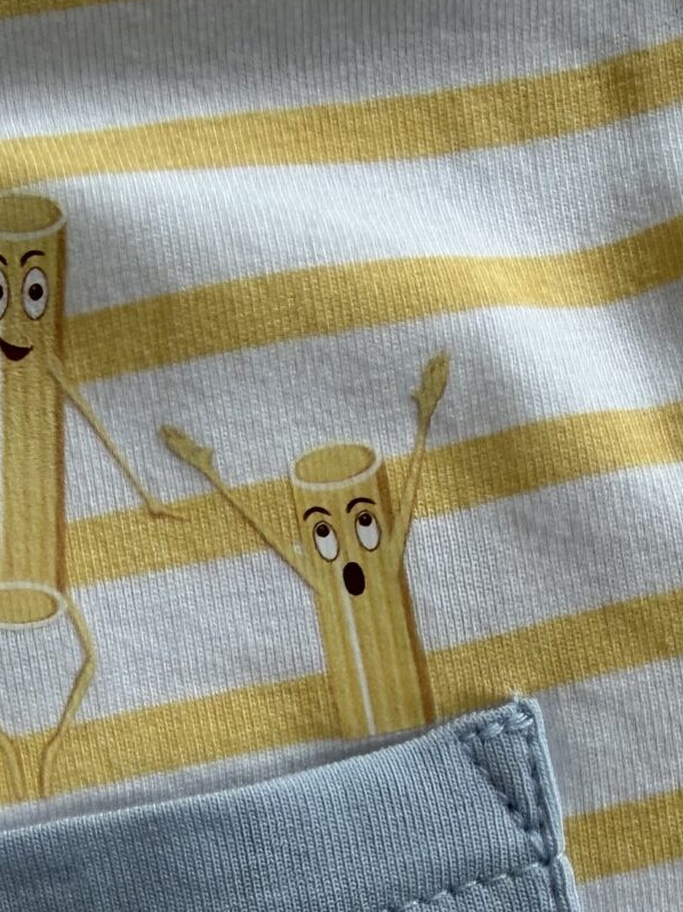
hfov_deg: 18.8
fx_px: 2027
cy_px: 1126
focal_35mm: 77
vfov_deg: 23.0
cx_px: 86
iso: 50
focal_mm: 2.22
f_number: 2.2
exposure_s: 1/100
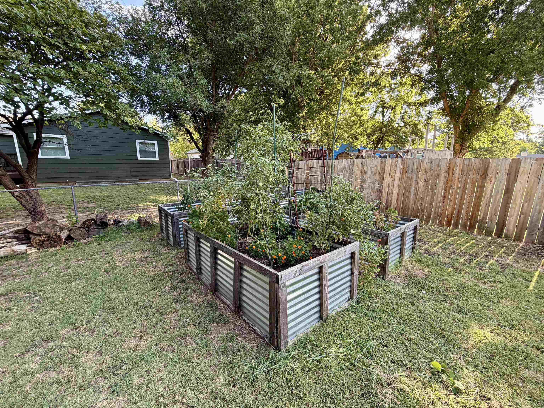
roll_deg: -0.2
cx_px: 272
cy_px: 204
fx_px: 220
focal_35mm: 14
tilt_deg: -11.2
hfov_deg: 102.1
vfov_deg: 85.7
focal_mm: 2.22
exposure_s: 1/121
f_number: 2.2
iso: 64
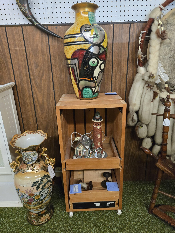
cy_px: 116
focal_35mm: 23
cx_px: 88
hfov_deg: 58.9
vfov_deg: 73.9
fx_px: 155
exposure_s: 1/120
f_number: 1.8
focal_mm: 5.4
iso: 1000
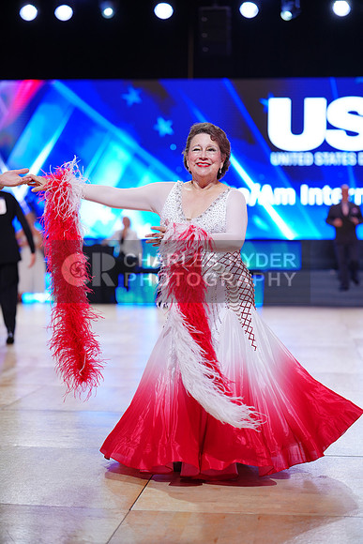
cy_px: 272
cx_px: 182
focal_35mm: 70
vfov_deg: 28.8
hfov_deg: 19.5
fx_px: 1058
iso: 400
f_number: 2
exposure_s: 1/640
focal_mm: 70
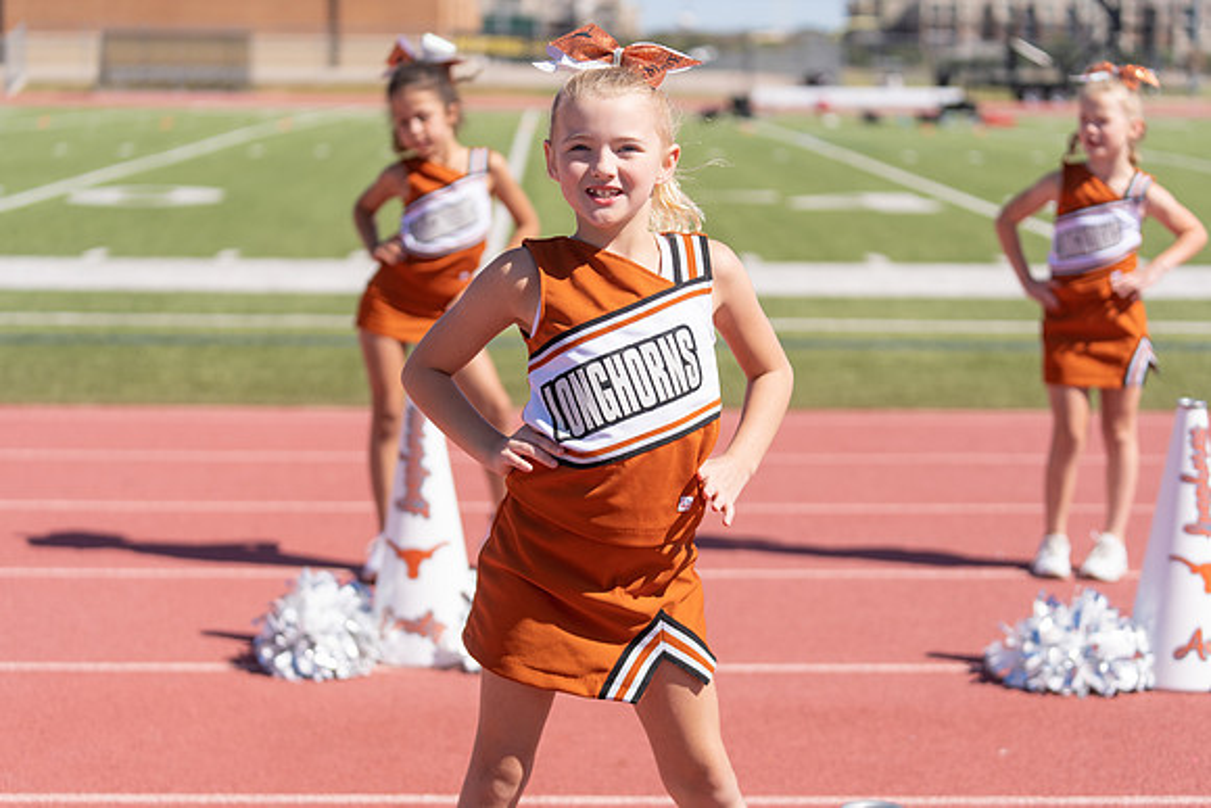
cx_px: 606
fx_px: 2355
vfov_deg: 19.5
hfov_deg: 28.8
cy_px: 404
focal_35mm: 70
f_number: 2.8
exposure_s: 1/2000
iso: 100
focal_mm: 70
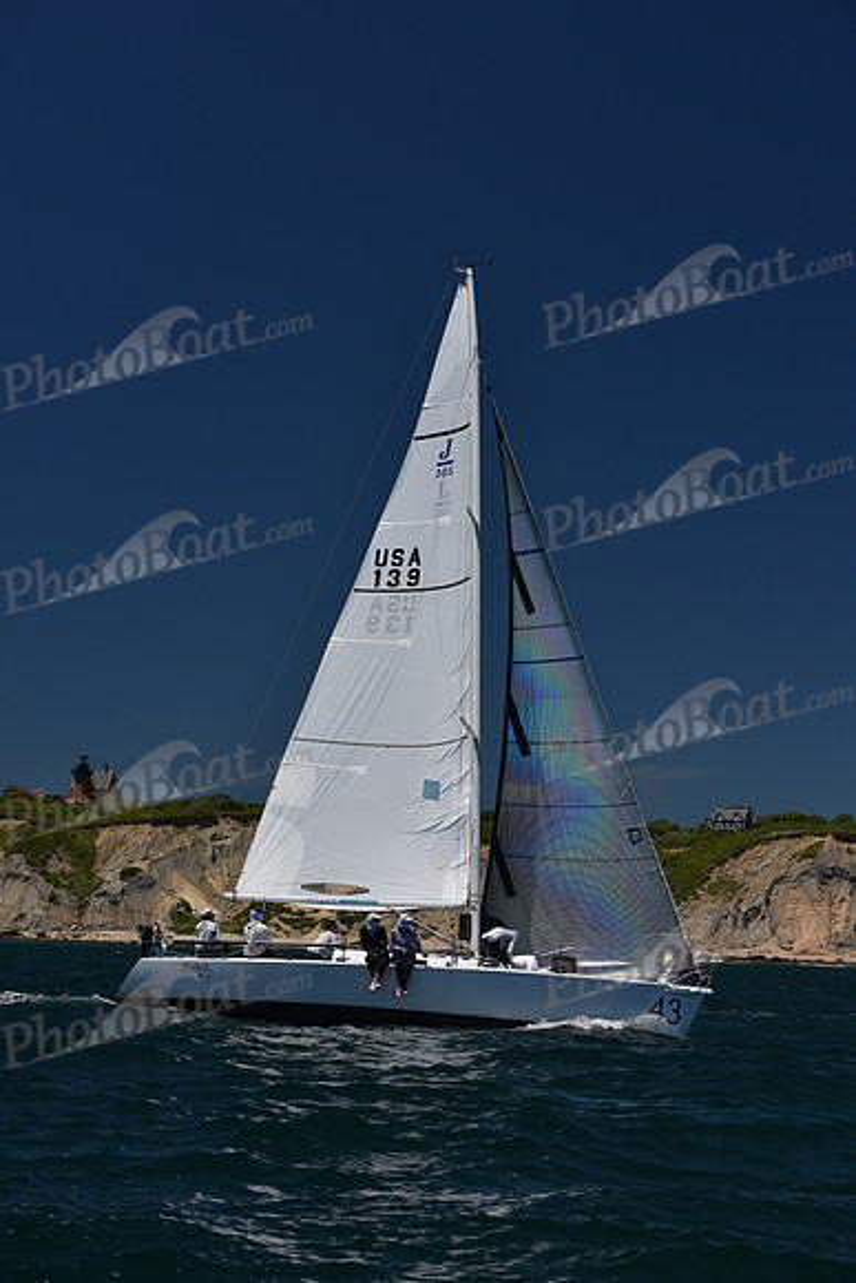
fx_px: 2495
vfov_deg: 28.8
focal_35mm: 70
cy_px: 642
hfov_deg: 19.5
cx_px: 428
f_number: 8
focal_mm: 70
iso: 250
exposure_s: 1/800
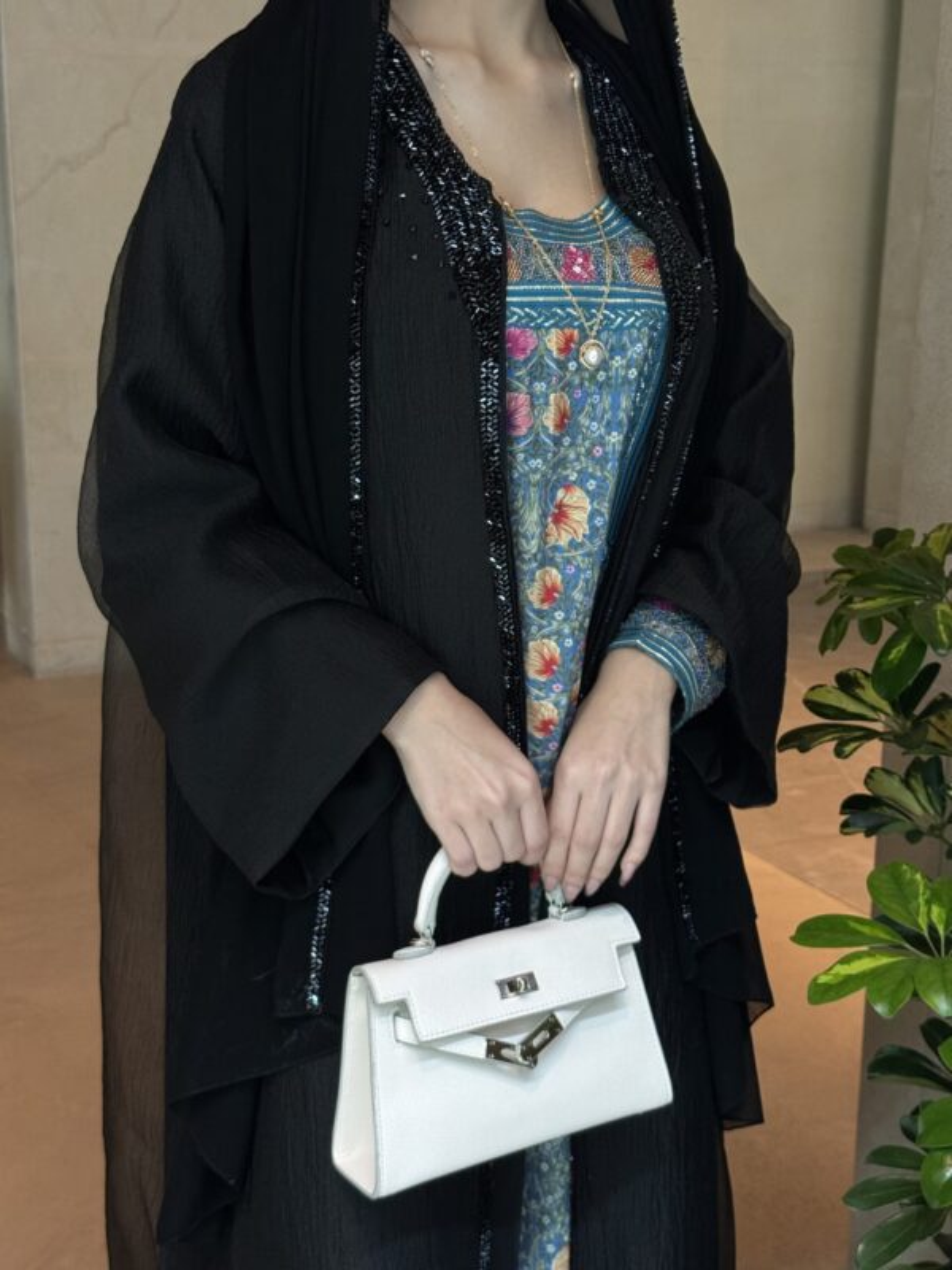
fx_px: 1760
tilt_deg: -15.0
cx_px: 476
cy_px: 635
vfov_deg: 39.7
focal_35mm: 48
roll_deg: -1.6
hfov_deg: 30.3
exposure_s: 1/42
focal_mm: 6.86
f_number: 1.78
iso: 250
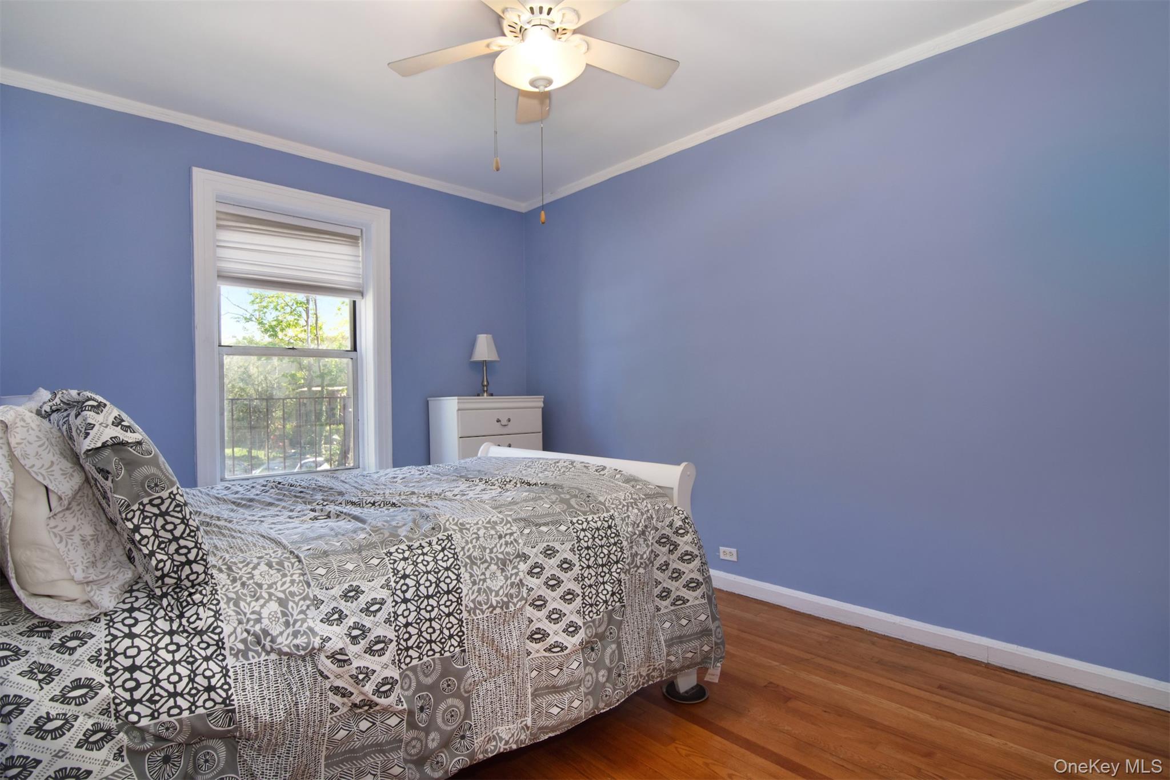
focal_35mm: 16
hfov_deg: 95.0
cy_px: 390
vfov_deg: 72.0
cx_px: 585
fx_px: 536
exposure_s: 1/60
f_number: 11
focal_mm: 11
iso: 640
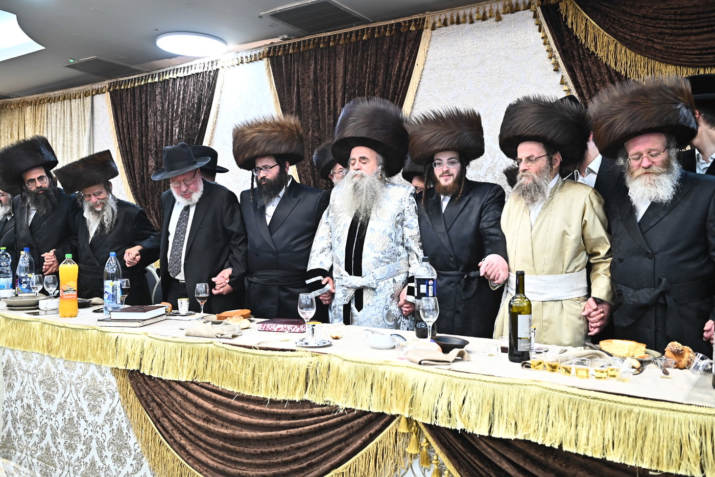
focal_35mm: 32
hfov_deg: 58.7
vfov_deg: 41.1
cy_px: 238
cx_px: 358
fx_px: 635
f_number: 4.5
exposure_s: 1/160
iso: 2000
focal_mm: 32
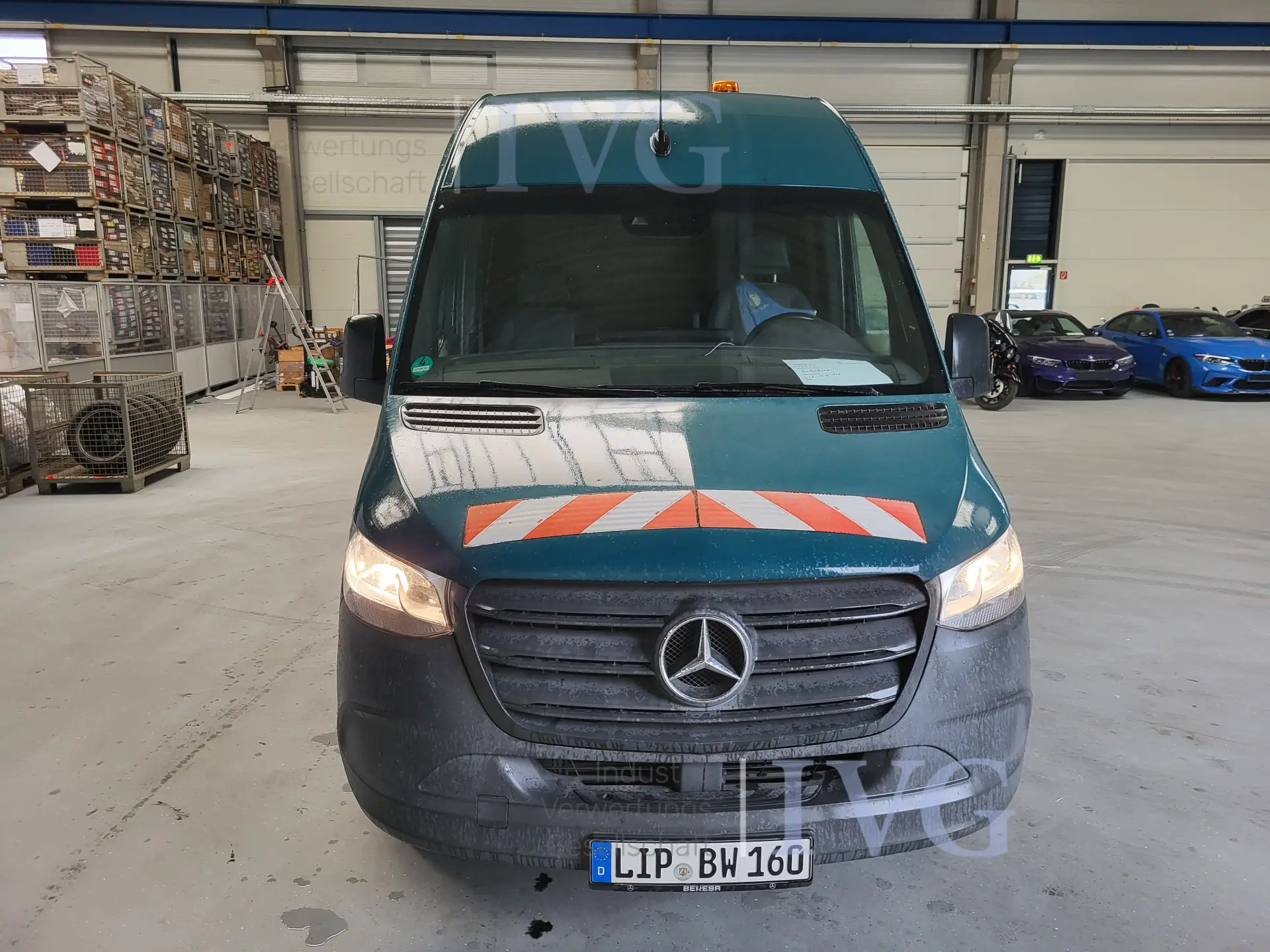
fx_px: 954
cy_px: 476
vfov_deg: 53.1
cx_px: 635
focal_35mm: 26
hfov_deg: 67.3
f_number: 1.8
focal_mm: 5.4
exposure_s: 1/100
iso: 160
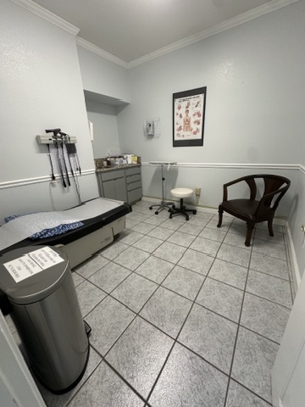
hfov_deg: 85.7
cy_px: 204
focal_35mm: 14
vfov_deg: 102.1
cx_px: 152
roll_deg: +1.2
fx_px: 164
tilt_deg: -19.1
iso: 200
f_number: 2.2
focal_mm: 2.22
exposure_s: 1/120
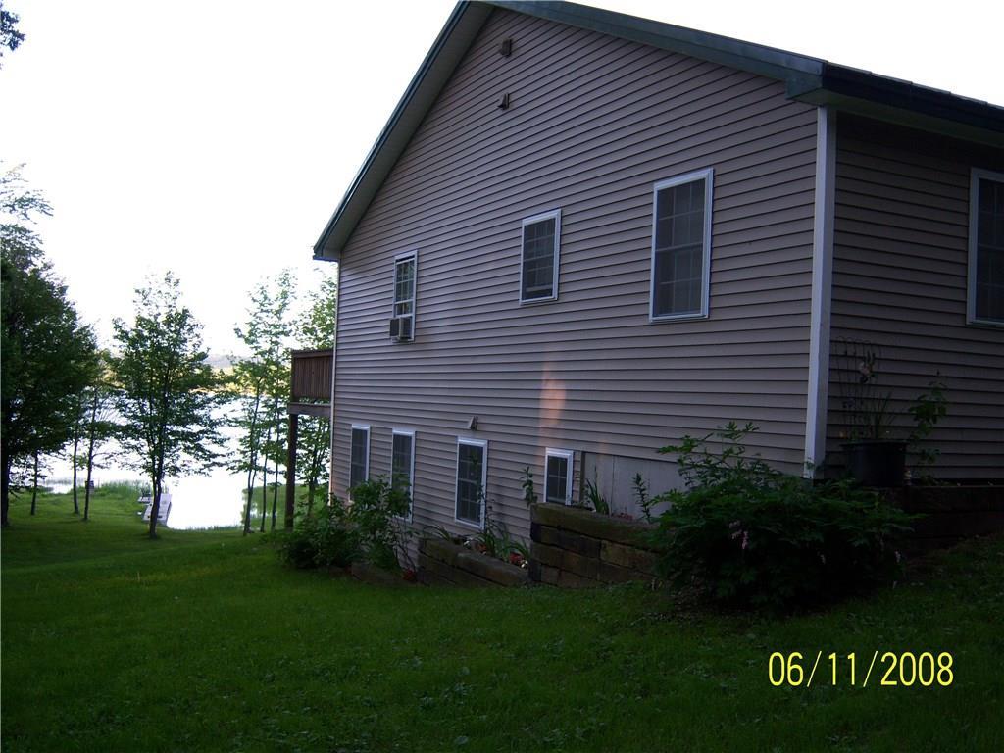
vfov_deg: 39.7
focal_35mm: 36
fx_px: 1044
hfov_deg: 51.4
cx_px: 502
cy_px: 376
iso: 80
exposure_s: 1/100
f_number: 2.8
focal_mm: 7.5
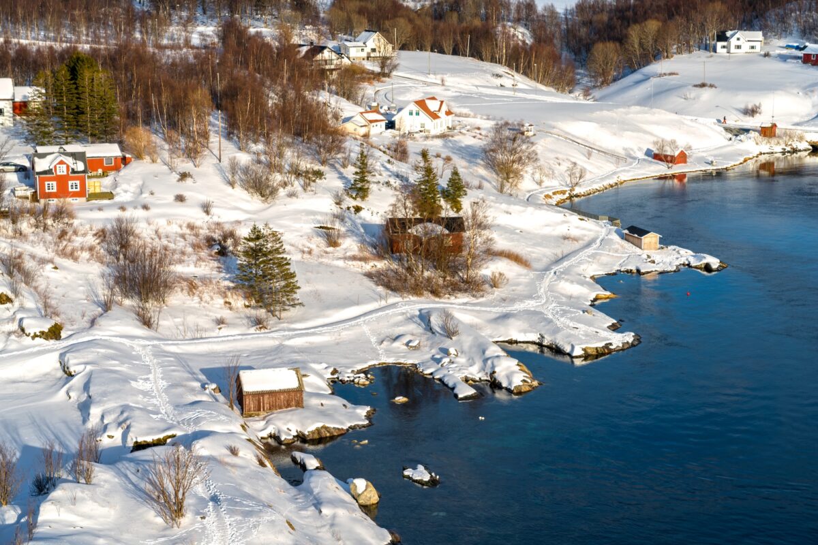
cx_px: 409
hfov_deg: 26.3
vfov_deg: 17.7
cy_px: 272
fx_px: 1749
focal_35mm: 77
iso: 80
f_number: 10
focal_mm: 77
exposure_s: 1/125
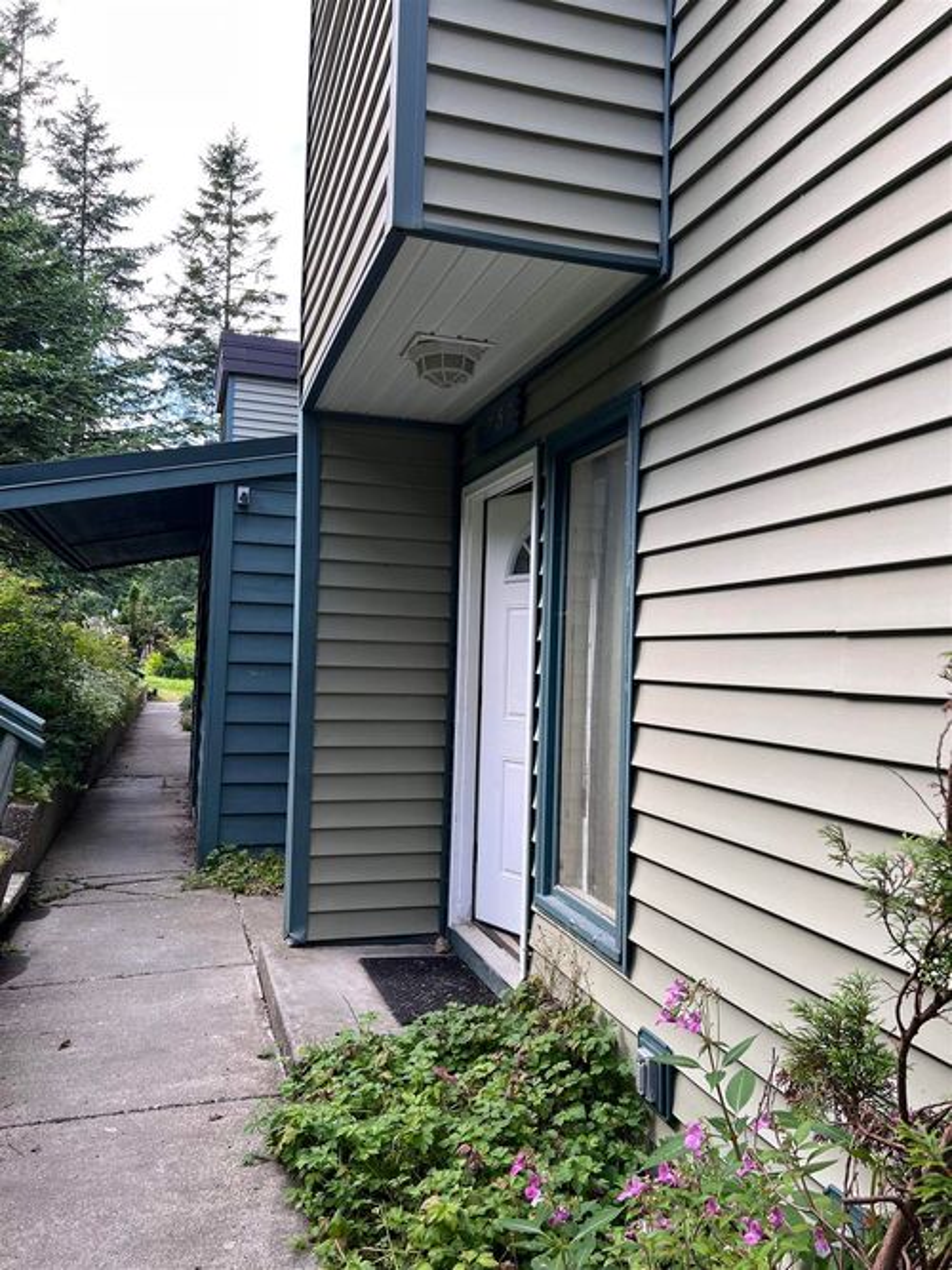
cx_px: 476
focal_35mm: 26
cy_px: 635
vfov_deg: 67.3
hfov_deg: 53.0
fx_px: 954
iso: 40
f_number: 1.5
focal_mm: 5.7
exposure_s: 1/184
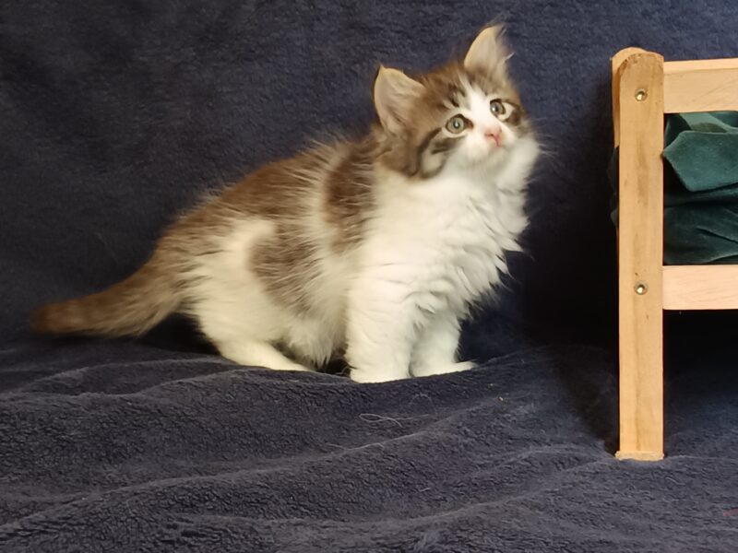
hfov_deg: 71.6
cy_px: 276
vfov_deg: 56.8
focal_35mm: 24
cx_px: 369
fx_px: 512
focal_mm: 5.31
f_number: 1.7
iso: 949
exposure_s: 1/33.3
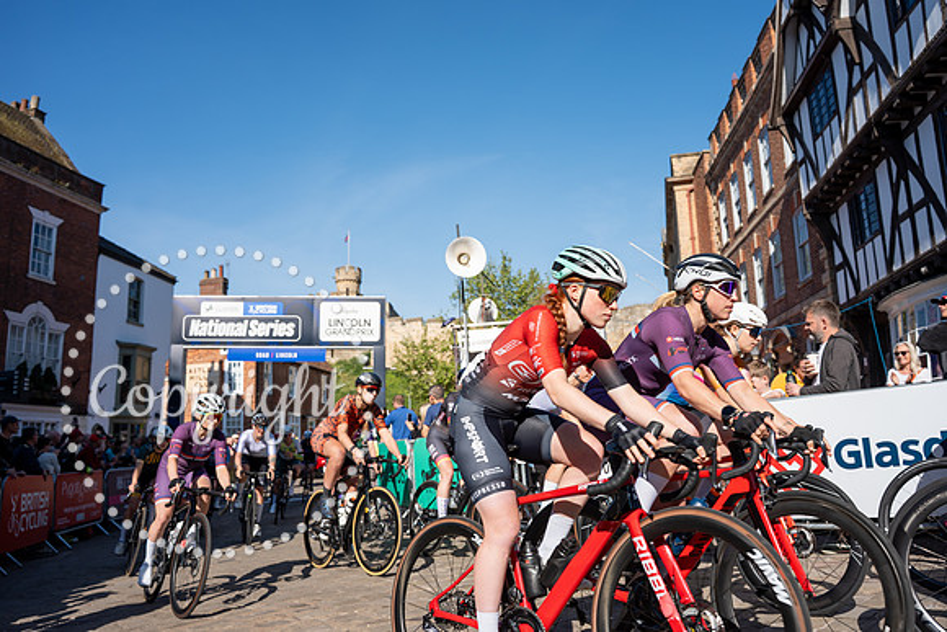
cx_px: 474
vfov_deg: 46.4
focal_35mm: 28
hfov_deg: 65.5
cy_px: 316
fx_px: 737
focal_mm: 28
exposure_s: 1/800
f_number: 4
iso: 100
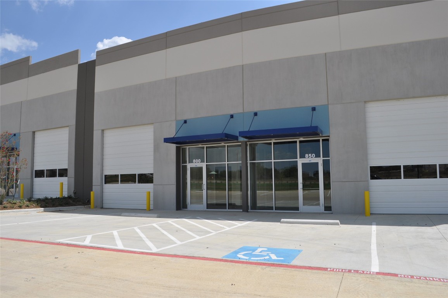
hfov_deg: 67.4
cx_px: 224
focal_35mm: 27
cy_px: 149
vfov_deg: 47.8
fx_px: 336
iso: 200
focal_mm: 18
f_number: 10
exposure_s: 1/400
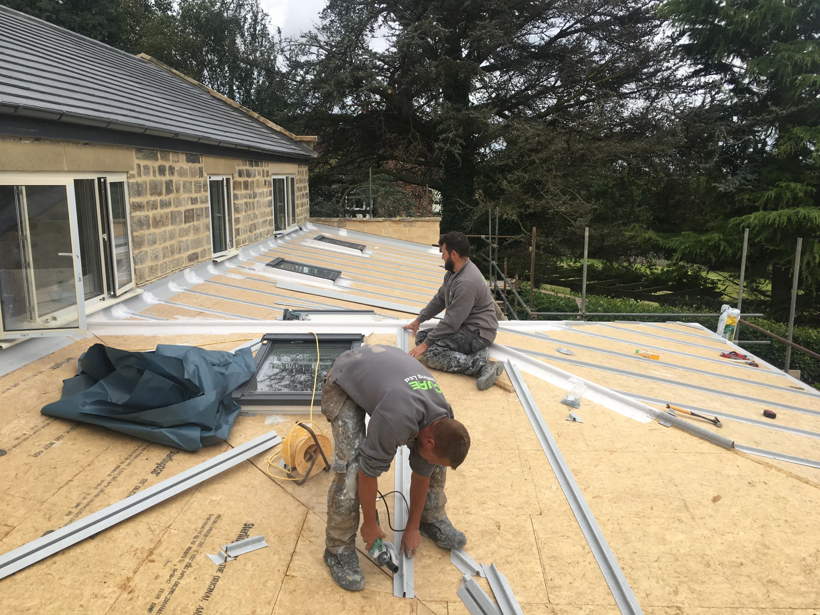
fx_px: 687
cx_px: 410
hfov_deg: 61.7
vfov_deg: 48.2
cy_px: 308
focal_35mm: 29
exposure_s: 1/905
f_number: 2.2
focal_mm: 4.15
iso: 25
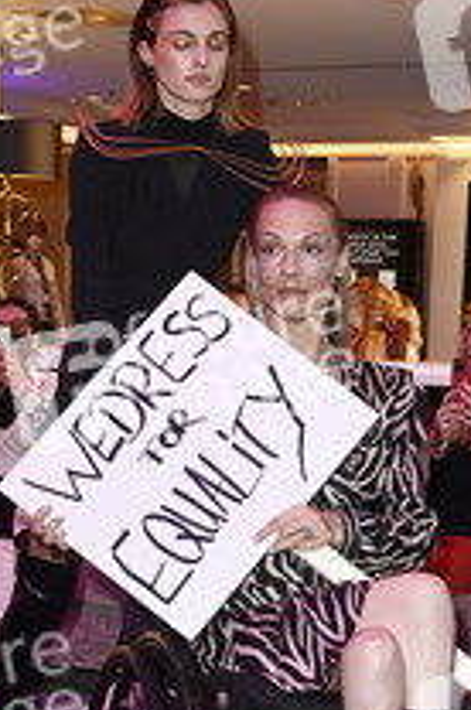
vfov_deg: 27.3
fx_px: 1437
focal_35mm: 73
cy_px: 543
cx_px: 280
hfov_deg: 18.6
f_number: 5.6
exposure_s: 1/200
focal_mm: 38
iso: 2000
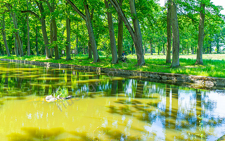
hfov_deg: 55.3
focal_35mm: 35
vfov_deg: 36.3
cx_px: 112
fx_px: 215
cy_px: 72
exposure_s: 1/200
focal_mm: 34
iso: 100
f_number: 2.8
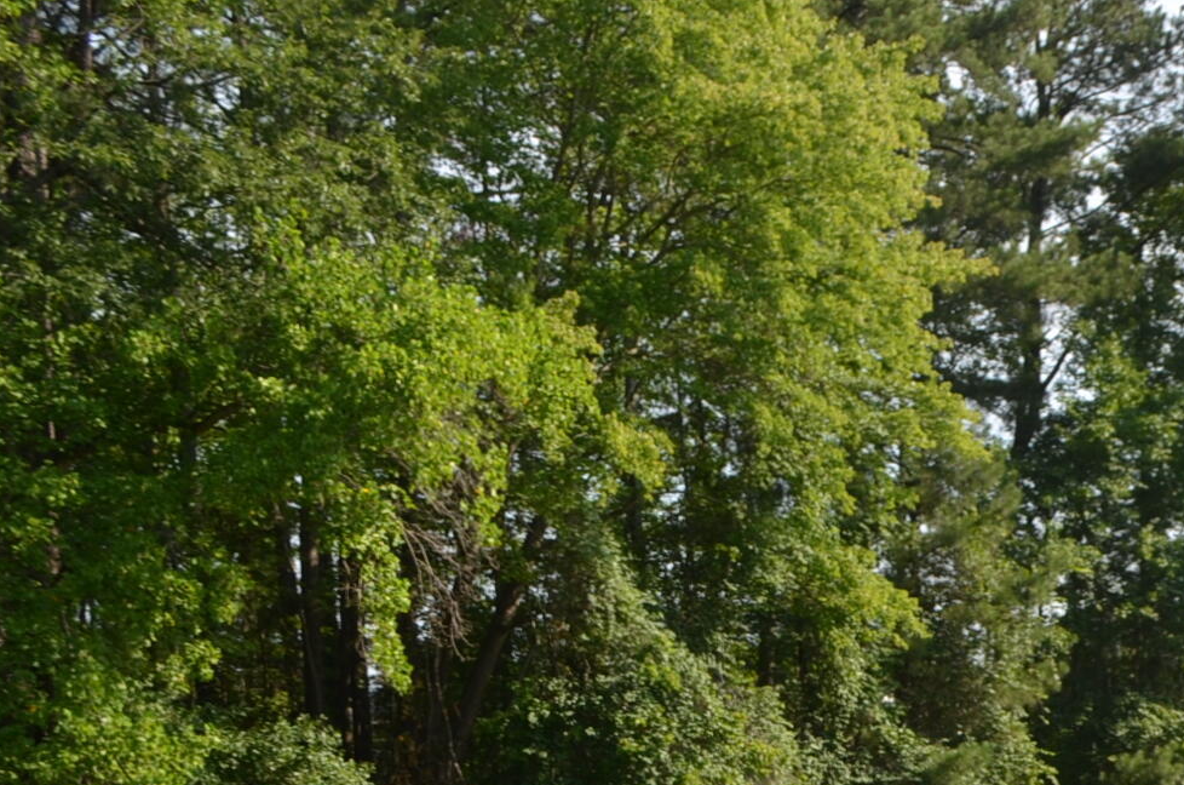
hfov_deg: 29.1
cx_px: 946
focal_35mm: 68
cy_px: 949
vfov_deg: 18.8
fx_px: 2232
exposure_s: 1/200
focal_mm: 18
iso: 100
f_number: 7.1
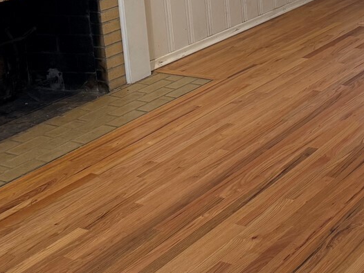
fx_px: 768
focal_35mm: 73
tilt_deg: -9.1
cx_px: 448
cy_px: -77
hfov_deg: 24.0
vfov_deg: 18.8
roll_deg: +2.1
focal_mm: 6.76
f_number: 1.78
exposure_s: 1/120
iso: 160
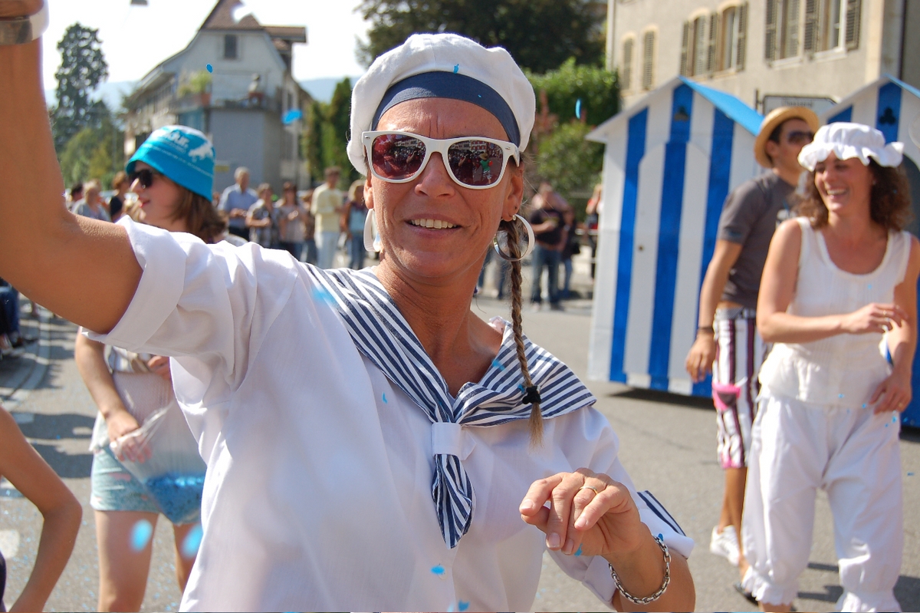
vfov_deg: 28.1
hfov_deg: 41.1
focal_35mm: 48
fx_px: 1226
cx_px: 460
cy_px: 306
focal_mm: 32
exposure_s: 1/1000
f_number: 4.5
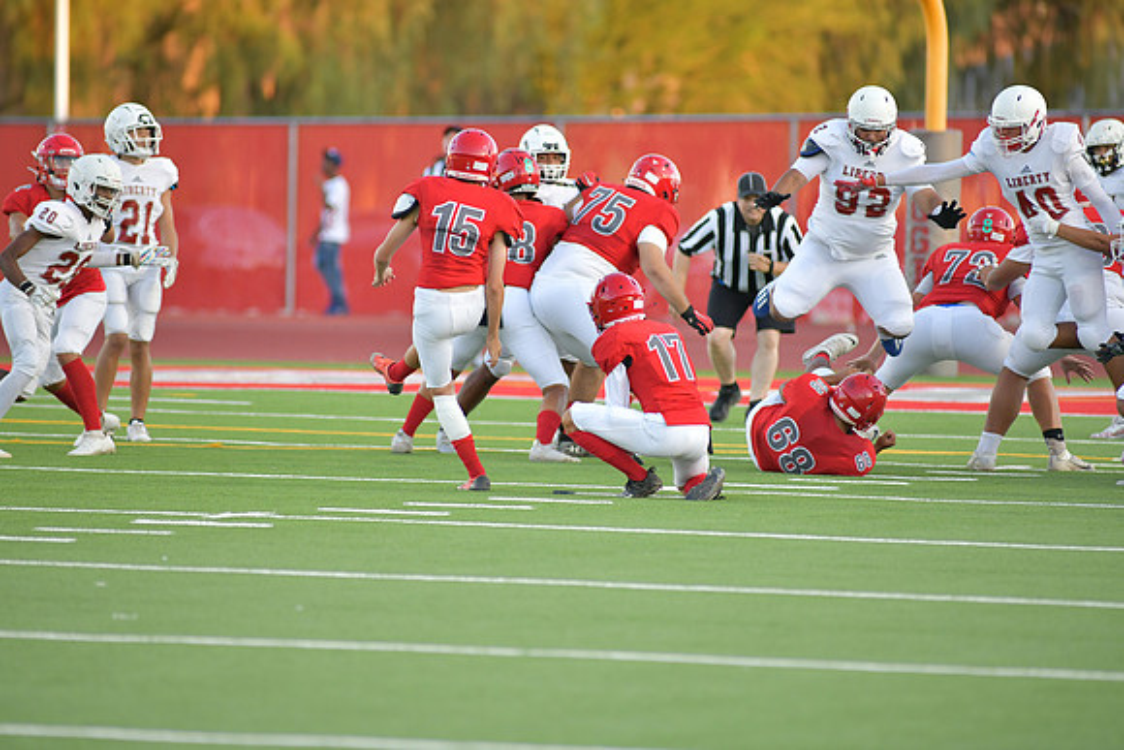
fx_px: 9368
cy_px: 375
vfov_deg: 4.6
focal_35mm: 300
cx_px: 562
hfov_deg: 6.9
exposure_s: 1/1250
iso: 1100
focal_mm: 300
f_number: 3.5
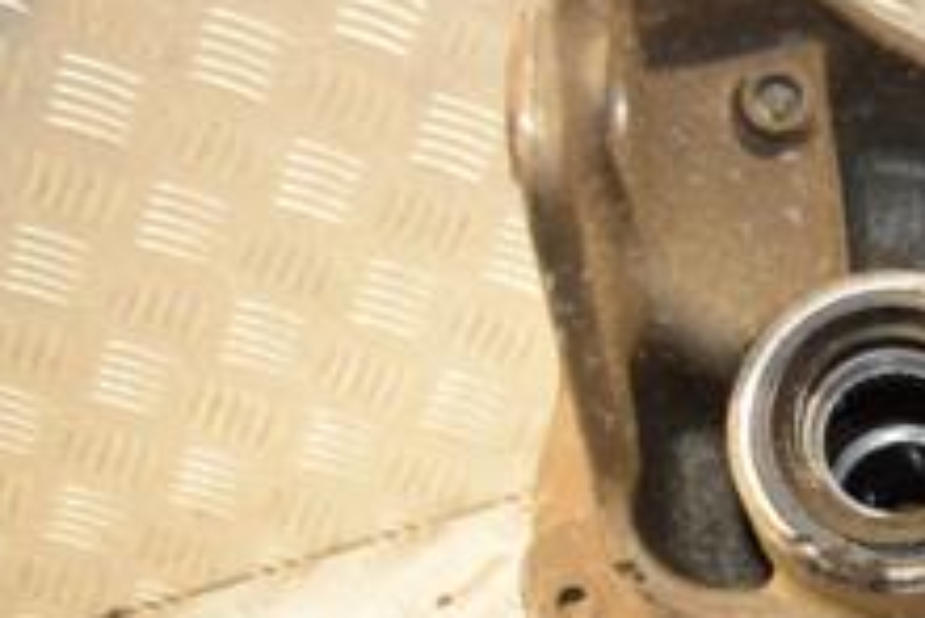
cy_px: 458
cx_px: 1194
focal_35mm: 98
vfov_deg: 13.9
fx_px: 2520
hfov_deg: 19.3
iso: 800
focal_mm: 24
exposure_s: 1/125
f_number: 5
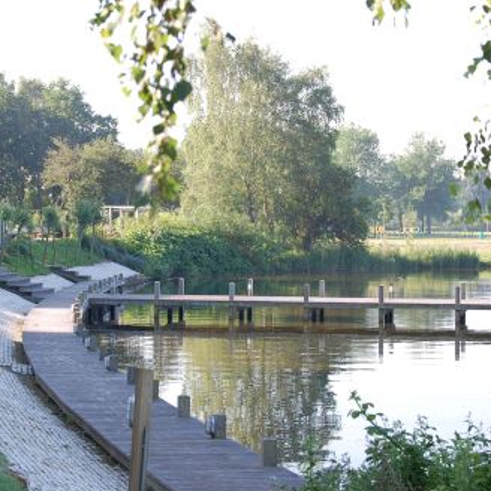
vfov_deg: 16.3
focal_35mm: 107
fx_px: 1711
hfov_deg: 16.3
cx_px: 207
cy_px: 247
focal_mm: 55
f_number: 6.3
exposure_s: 1/160
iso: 200
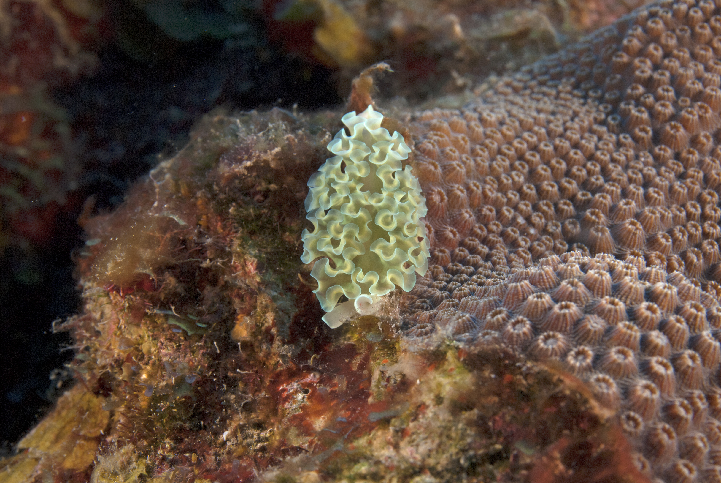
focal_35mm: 90
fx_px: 1805
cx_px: 360
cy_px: 242
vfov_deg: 15.2
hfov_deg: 22.6
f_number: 11
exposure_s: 1/125
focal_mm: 60
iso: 200
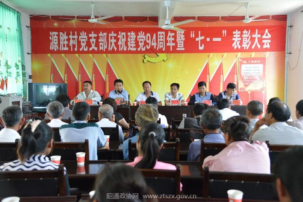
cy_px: 101
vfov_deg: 30.5
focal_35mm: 44
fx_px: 370
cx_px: 152
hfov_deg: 44.5
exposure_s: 1/320
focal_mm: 44
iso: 6400
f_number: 4
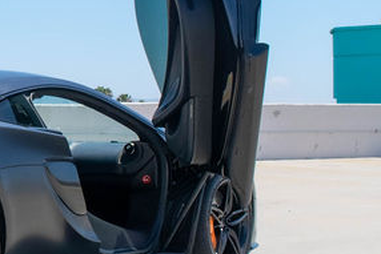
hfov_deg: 15.1
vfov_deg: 10.6
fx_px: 1366
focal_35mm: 129
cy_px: 47
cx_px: -119
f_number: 8
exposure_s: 1/2000
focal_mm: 24
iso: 400
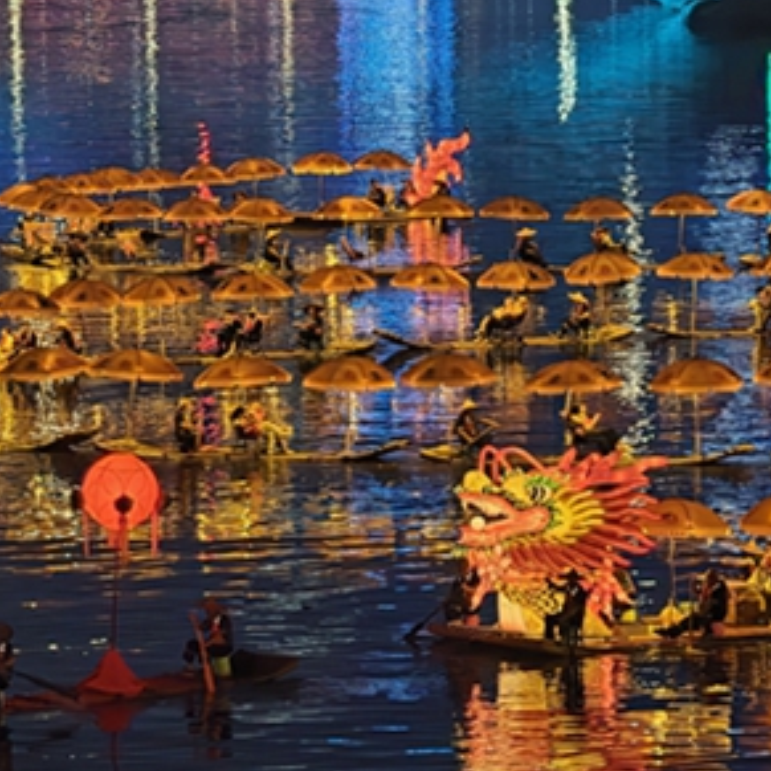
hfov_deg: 5.3
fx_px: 8265
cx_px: 787
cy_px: 281
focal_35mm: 328
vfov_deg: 5.3
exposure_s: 1/16
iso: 3200
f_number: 3.1
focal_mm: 24.85
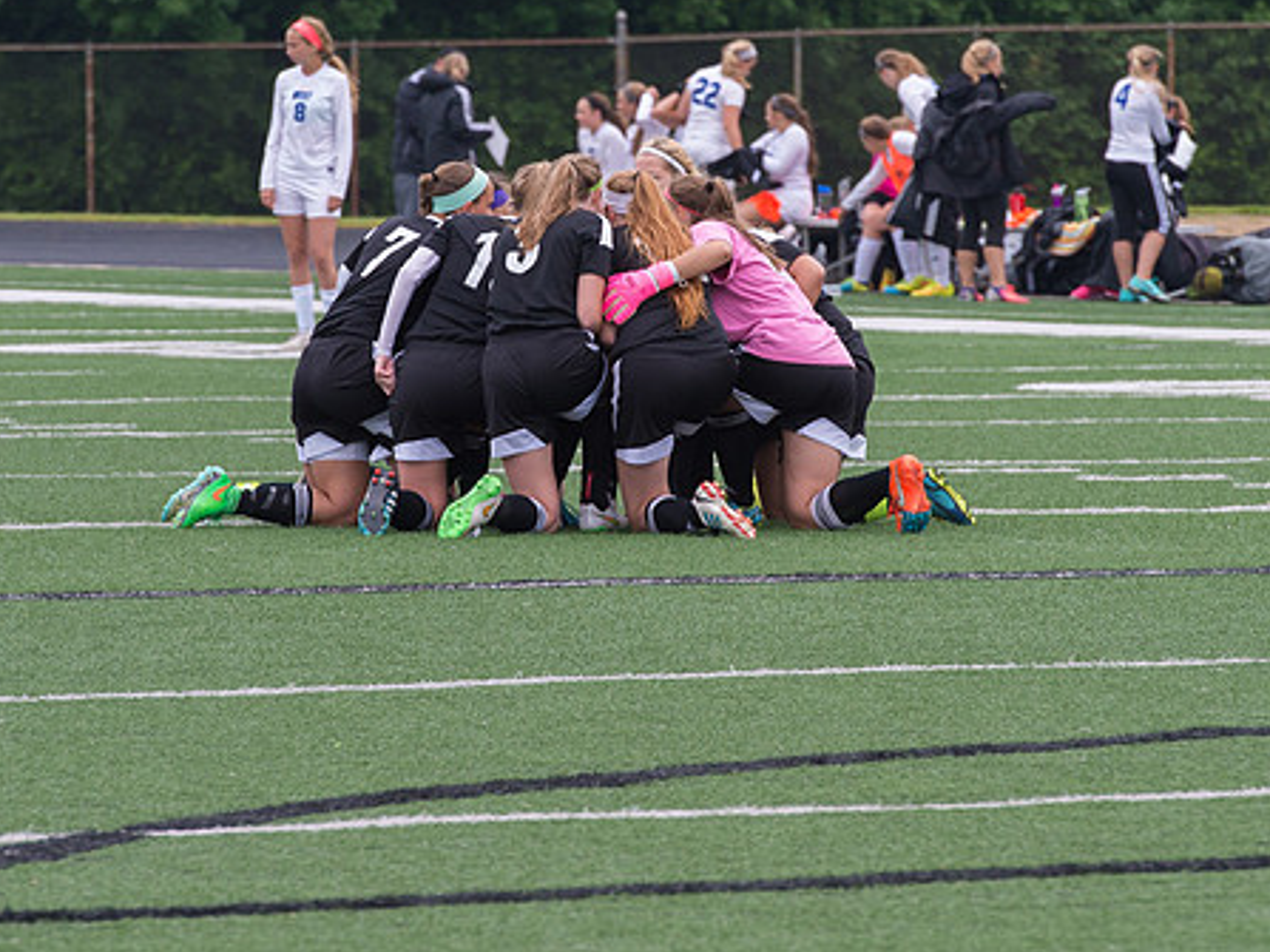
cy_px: 326
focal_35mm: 369
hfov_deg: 5.4
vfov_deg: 4.0
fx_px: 13534
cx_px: 639
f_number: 7.1
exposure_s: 1/320
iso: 800
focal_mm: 200
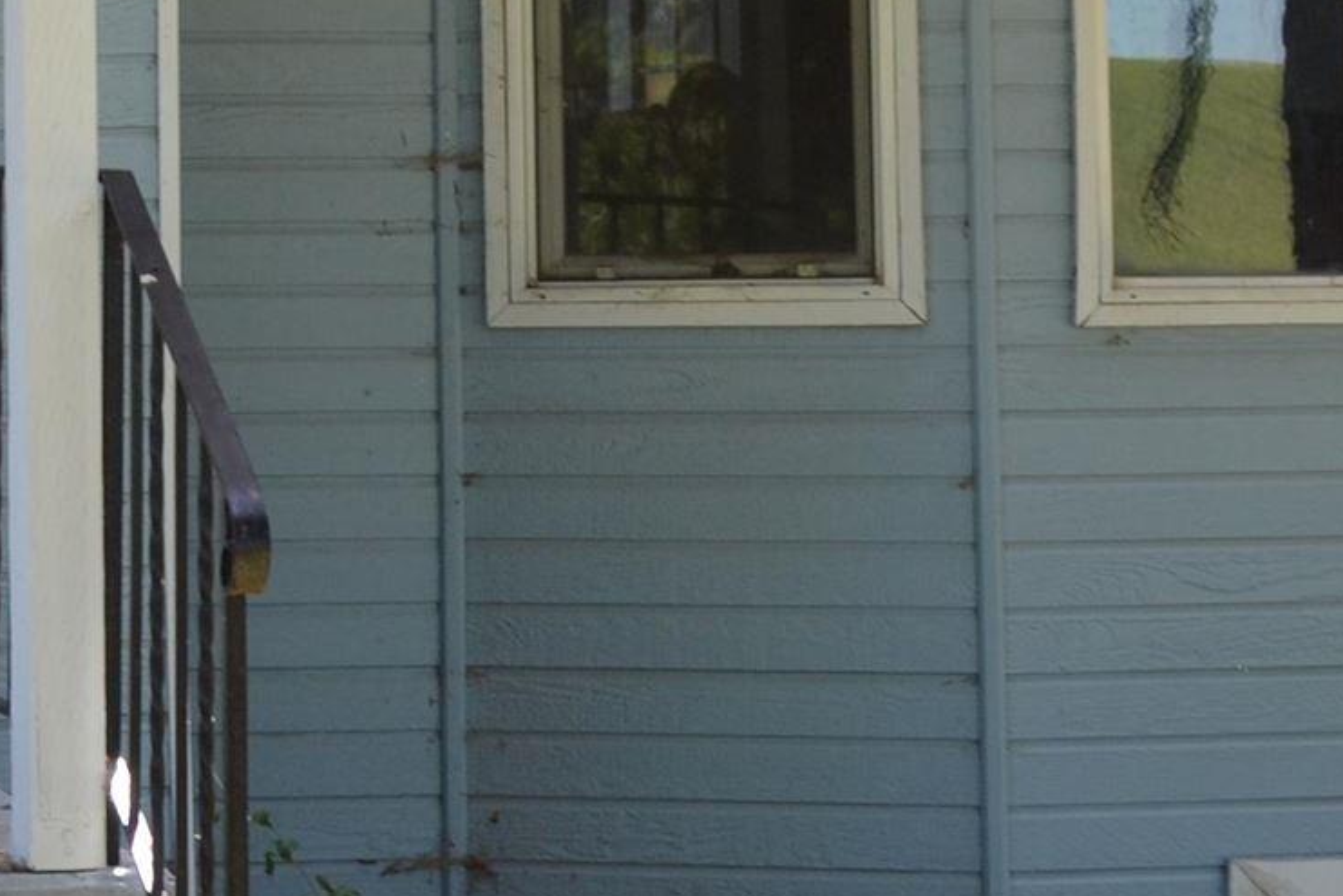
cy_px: -338
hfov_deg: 13.4
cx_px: -329
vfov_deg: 9.0
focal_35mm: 149
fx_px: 5559
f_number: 5.6
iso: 160
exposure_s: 1/125
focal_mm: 24
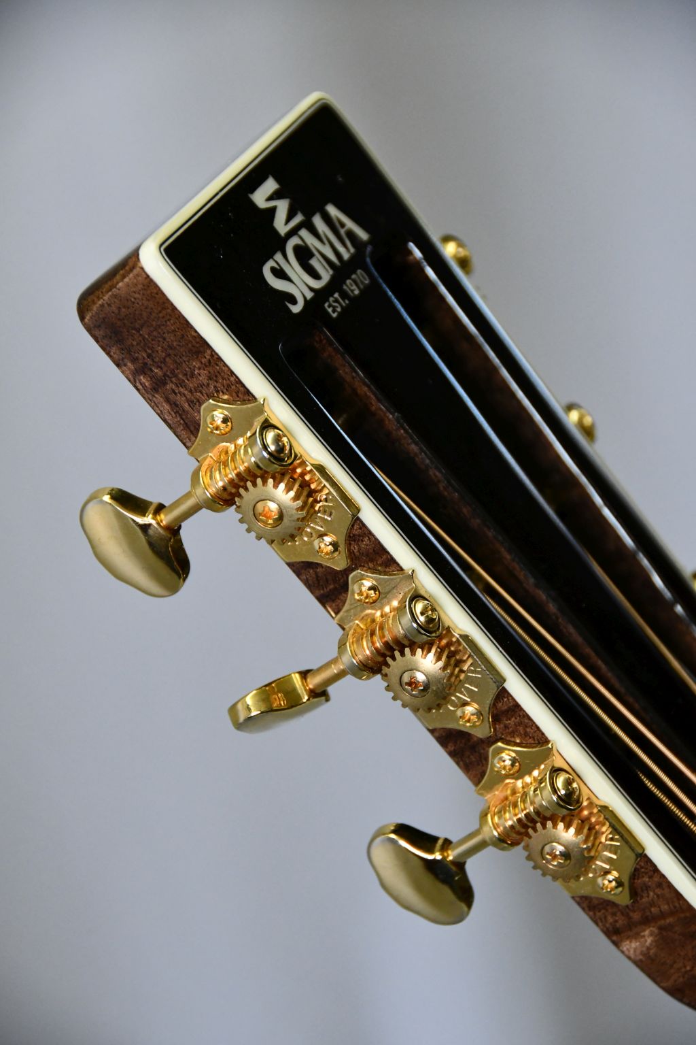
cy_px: 522
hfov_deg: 8.2
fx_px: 4872
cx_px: 348
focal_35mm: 168
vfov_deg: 12.2
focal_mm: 112
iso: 2800
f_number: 5.3
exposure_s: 1/200
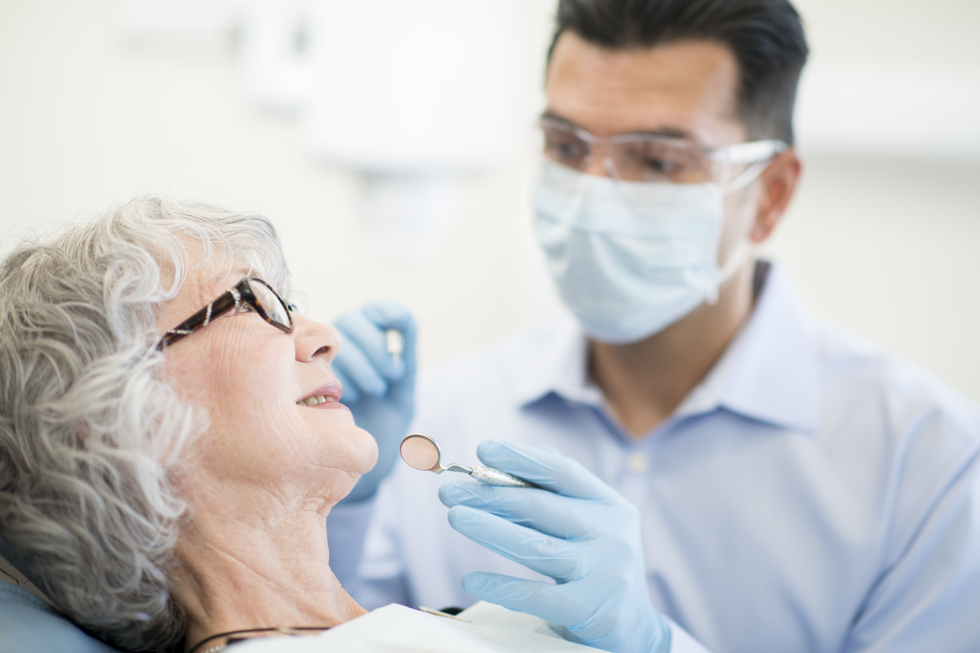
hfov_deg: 23.9
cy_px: 326
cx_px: 490
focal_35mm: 85
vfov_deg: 16.1
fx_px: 2314
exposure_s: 1/200
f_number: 2
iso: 160
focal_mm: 85
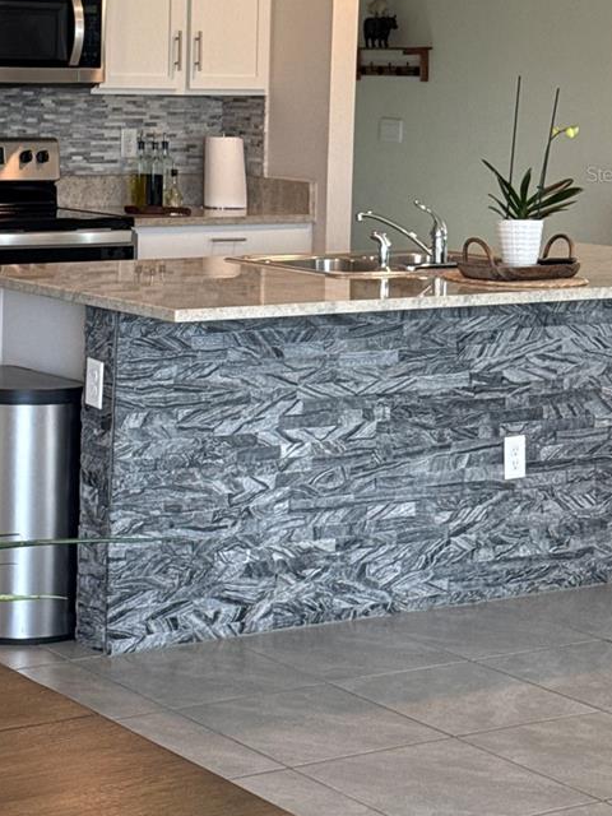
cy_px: 173
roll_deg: -1.2
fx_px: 2122
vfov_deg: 21.5
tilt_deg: -2.1
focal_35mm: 90
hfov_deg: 16.3
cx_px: 103
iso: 80
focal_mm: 6.76
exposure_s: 1/120
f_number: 1.78
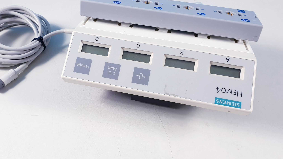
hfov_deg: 54.9
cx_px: 114
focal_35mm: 36
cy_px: 72
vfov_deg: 32.8
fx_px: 270
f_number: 2.4
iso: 50
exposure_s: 1/50
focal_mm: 4.3
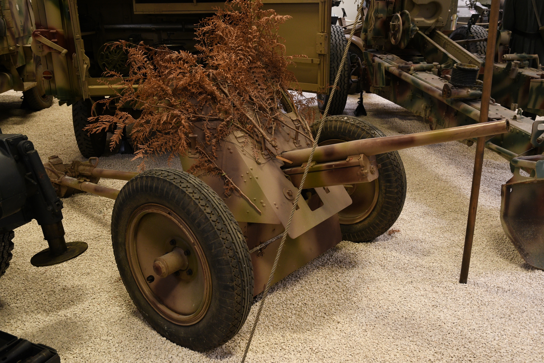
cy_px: 182
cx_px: 272
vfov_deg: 36.9
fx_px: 544
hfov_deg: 53.1
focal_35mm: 36
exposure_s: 1/60
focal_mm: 24
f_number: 4
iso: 800
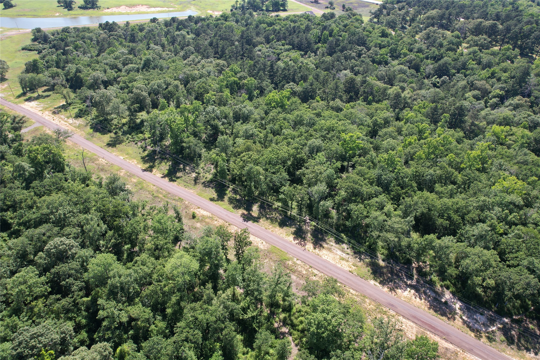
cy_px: 180
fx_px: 330
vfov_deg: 57.2
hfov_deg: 78.6
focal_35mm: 22
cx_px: 270
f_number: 2.8
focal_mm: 8.38
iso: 100
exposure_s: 1/640
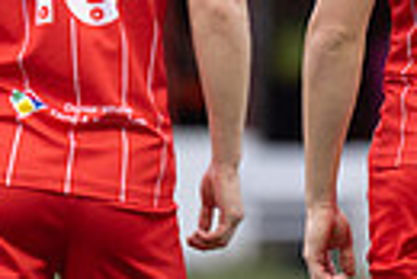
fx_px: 11318
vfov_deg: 1.4
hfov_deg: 2.1
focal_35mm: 976
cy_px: 263
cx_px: 304
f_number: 2.8
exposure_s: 1/1000
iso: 1000
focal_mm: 200
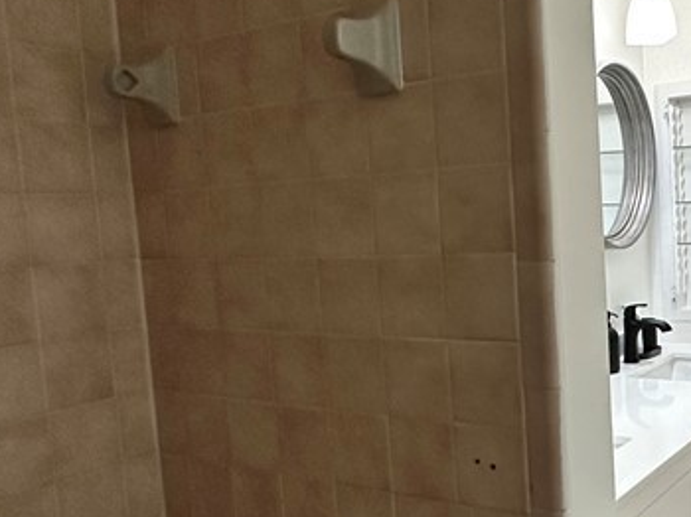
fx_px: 818
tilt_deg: -5.4
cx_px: 543
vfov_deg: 35.1
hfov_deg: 43.8
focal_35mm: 41
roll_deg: +2.4
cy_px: 286
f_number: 2.2
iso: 320
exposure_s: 1/60
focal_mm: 2.22
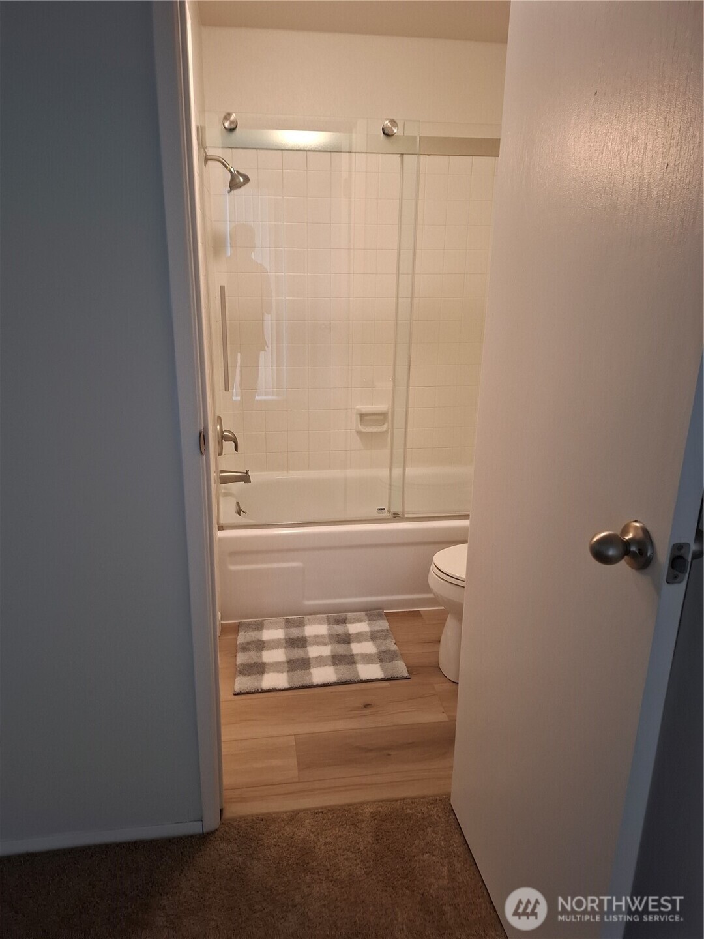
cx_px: 352
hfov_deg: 58.9
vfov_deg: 73.9
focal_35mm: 23
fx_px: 624
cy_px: 470
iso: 320
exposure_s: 1/40
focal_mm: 5.54
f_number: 1.8
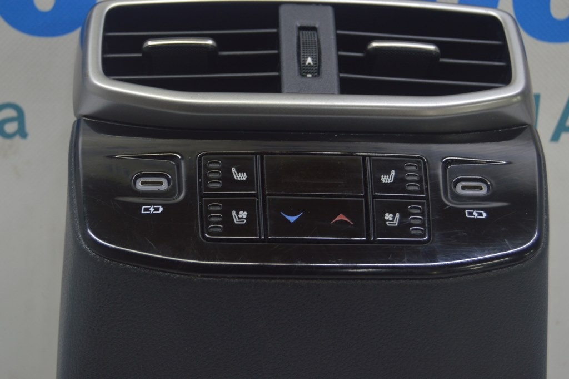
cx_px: 284
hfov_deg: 29.3
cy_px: 190
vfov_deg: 19.7
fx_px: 1090
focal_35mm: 69
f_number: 5.6
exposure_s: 1/20
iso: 400
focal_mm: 46
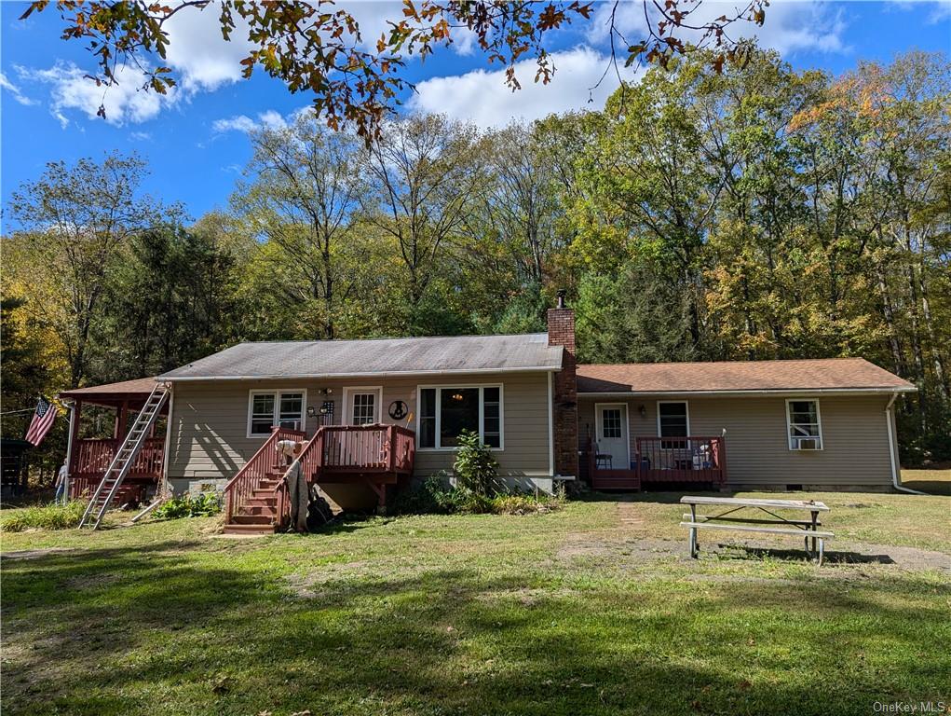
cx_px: 476
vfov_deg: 56.9
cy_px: 358
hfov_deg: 71.5
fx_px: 660
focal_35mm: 24
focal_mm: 6.81
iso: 48
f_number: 1.85
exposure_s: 1/2571
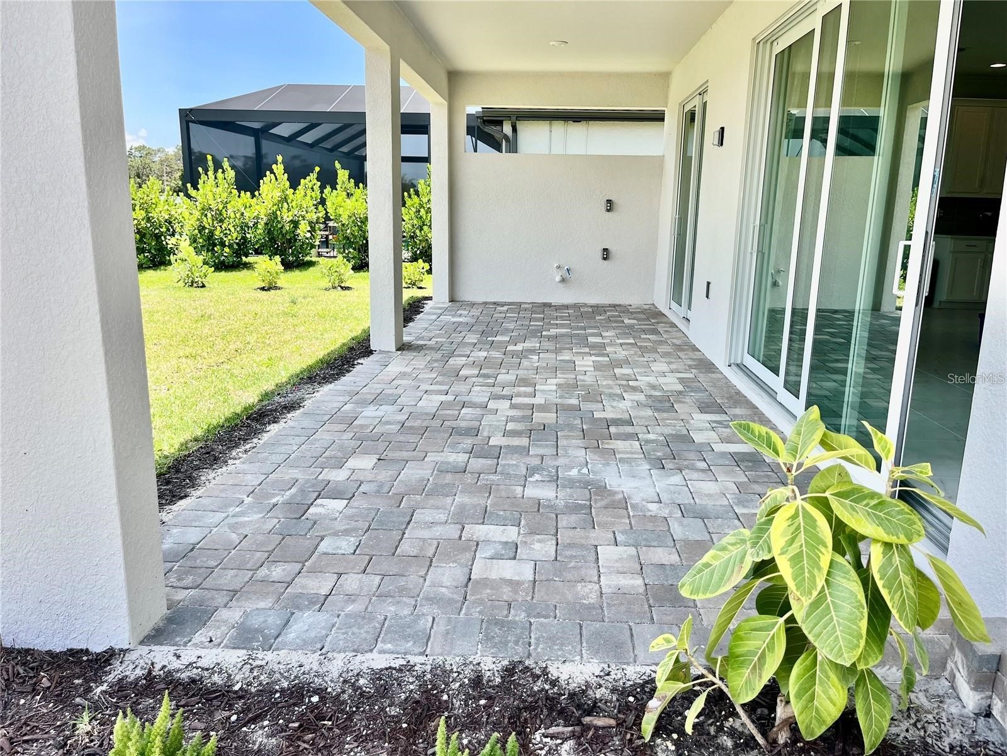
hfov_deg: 67.3
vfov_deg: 53.1
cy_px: 378
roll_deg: -1.1
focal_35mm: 26
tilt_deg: -12.8
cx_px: 504
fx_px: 756
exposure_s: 1/1279
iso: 50
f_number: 1.6
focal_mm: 5.1
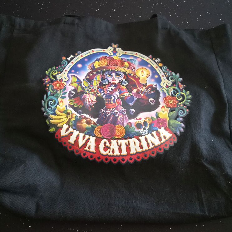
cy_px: 118
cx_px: 110
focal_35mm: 28
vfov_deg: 57.3
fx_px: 212
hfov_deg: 57.3
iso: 2000
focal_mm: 5.4
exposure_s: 1/100
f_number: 1.8
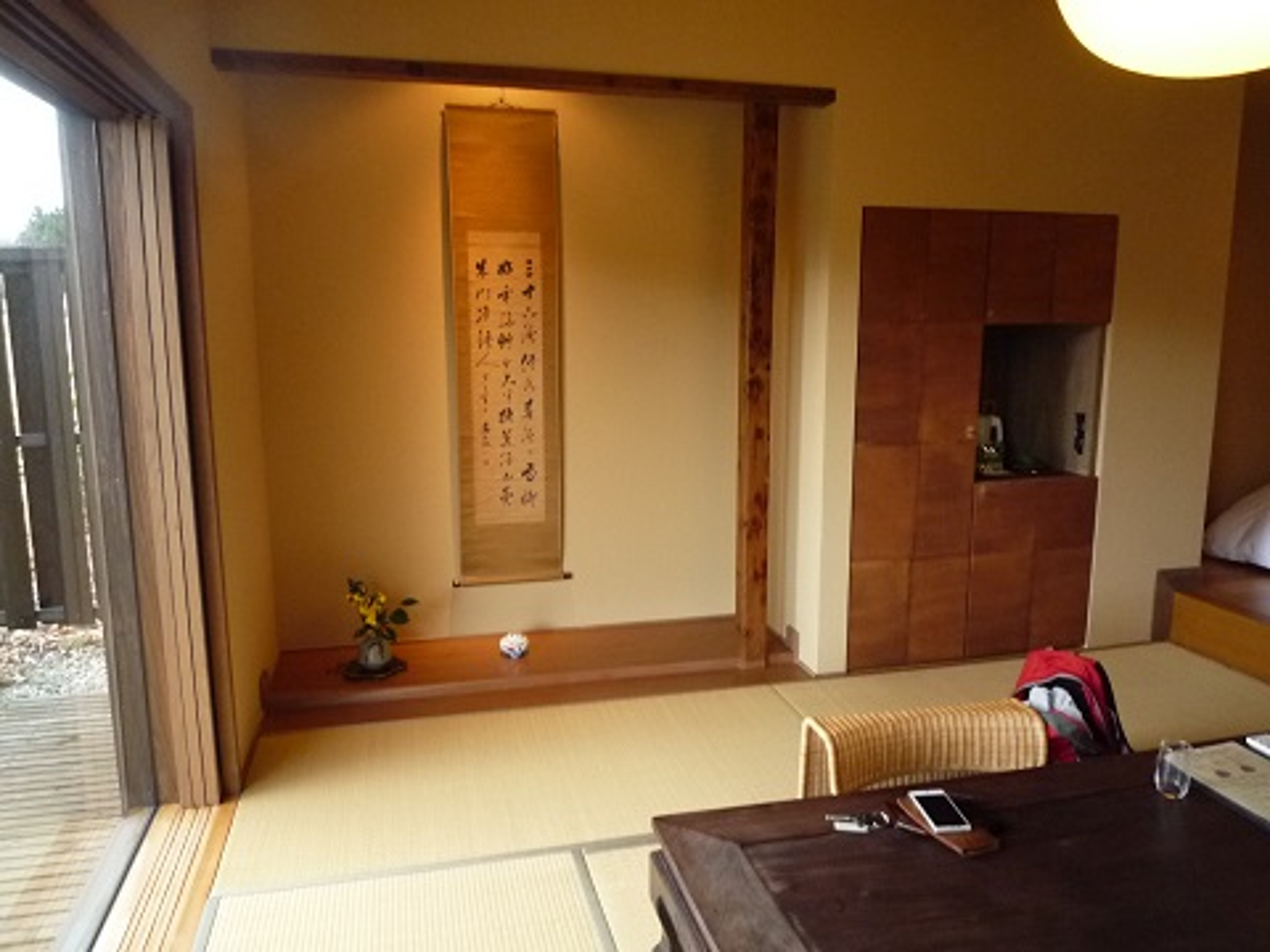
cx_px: 635
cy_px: 476
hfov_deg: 69.4
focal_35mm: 25
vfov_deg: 54.9
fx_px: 917
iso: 400
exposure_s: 1/30
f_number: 2.8
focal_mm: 4.4
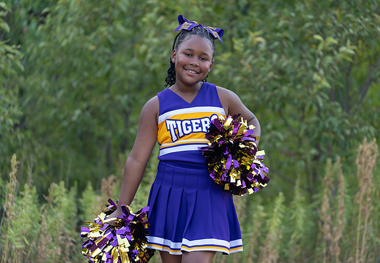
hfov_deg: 16.4
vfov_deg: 11.4
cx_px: 203
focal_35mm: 123
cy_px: 128
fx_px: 1318
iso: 320
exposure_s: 1/320
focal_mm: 117
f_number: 2.8
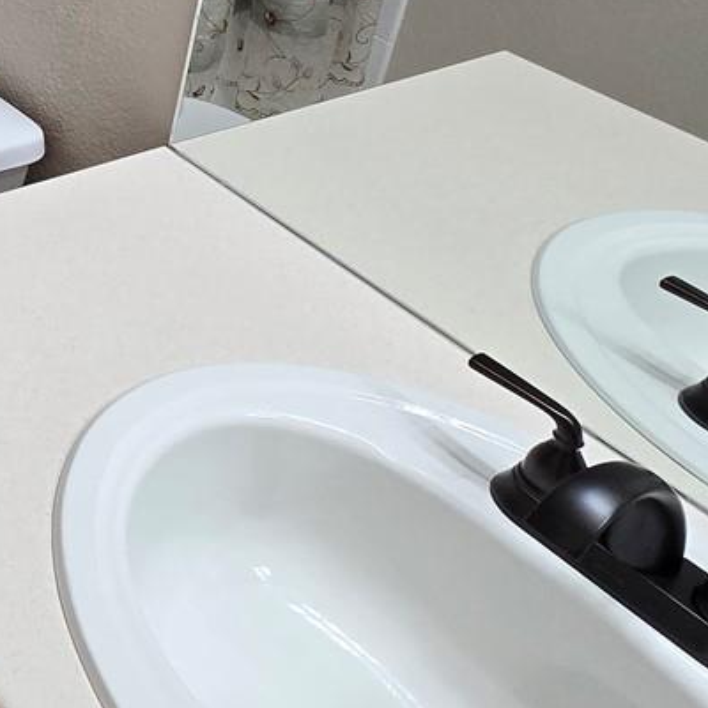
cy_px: -179
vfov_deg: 30.3
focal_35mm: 46
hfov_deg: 23.9
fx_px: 1064
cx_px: -478
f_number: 2.2
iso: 160
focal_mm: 2.2
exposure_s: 1/60
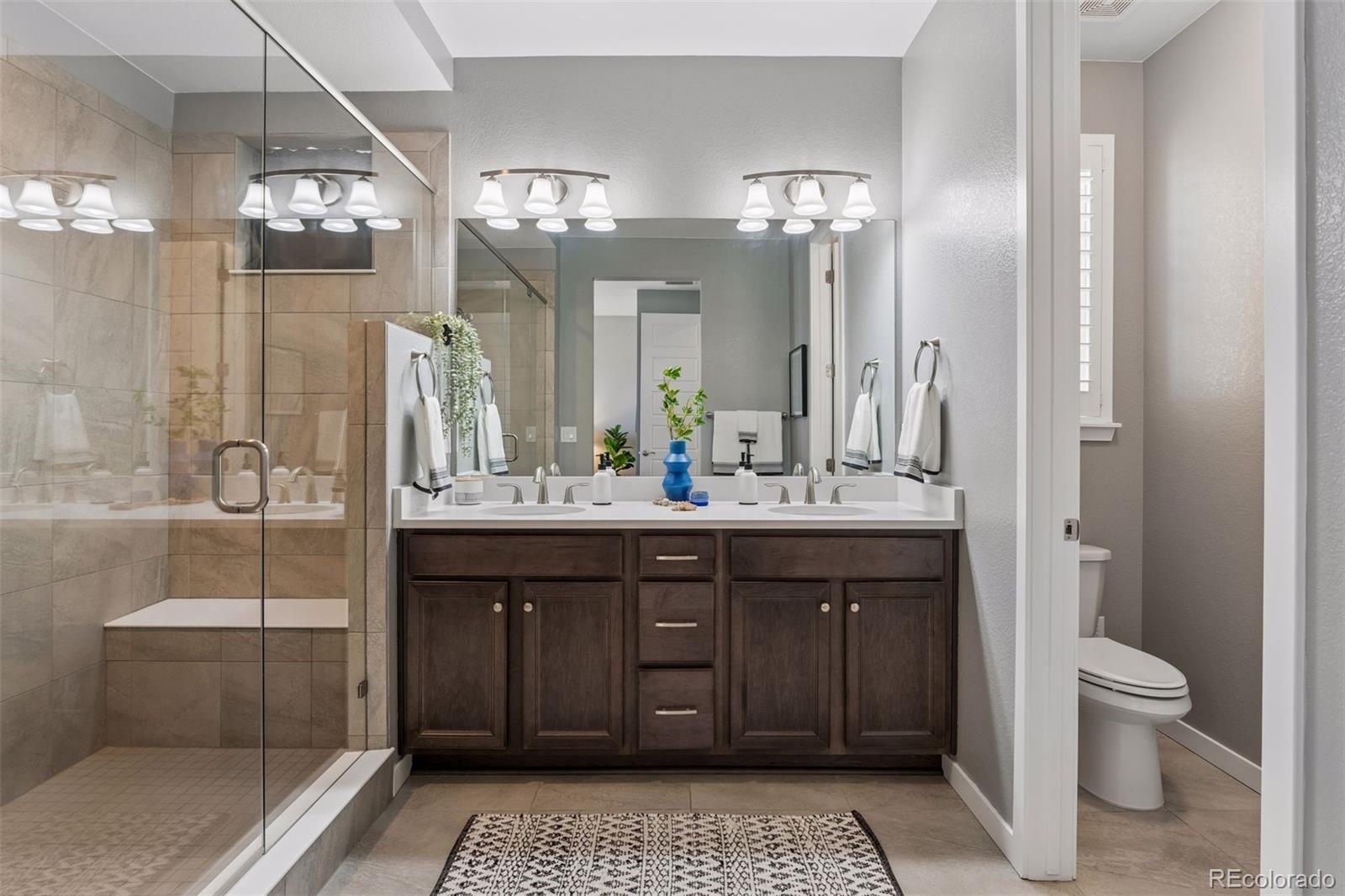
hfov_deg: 86.9
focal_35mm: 19
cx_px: 672
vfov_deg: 64.5
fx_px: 710
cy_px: 448
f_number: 9
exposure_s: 1/20
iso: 400
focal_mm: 19
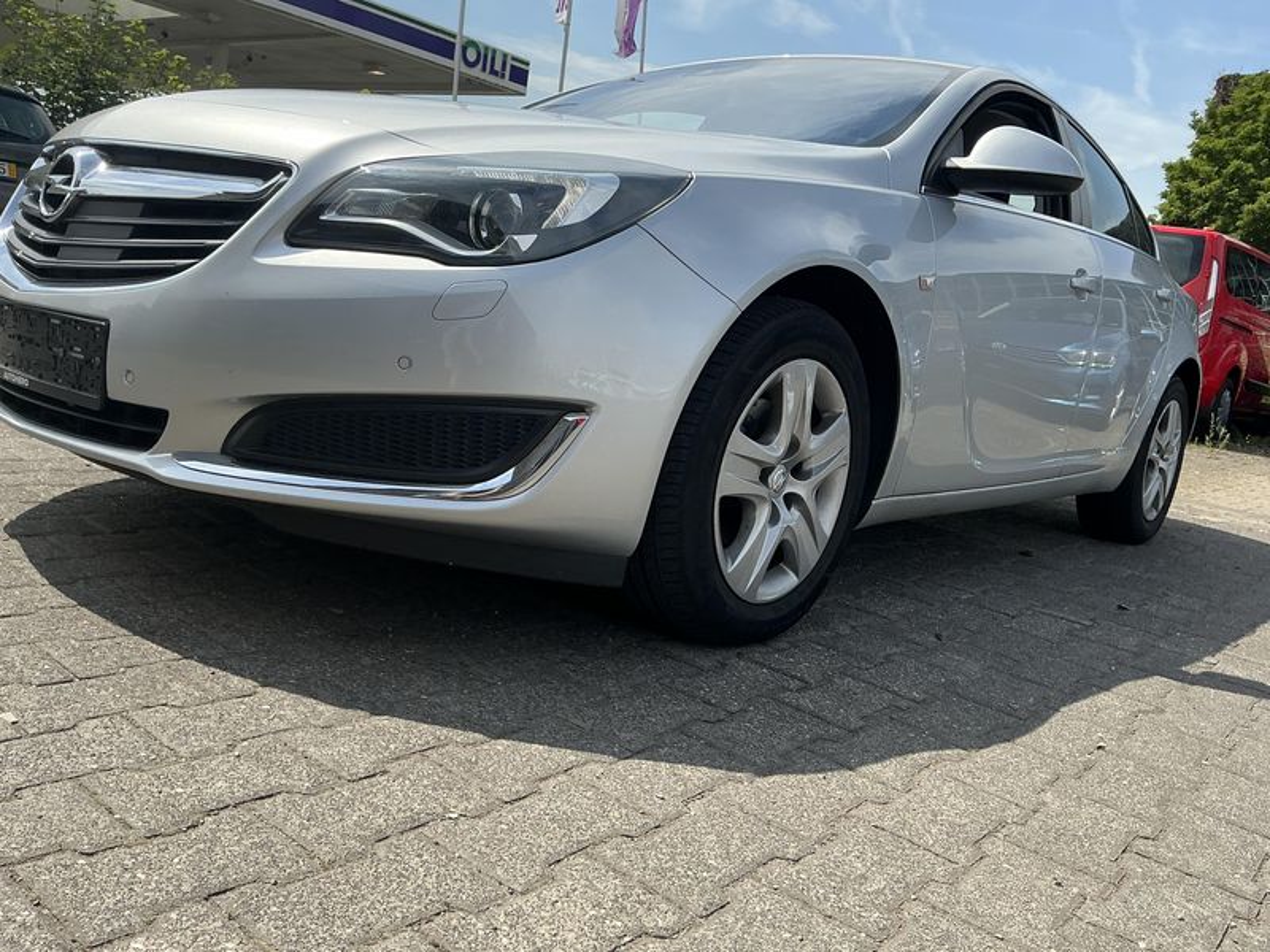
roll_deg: -9.6
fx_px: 1027
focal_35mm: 28
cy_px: 476
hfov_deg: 63.4
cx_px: 635
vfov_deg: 49.7
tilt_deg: -8.3
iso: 25
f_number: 1.8
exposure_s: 1/1377
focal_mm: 3
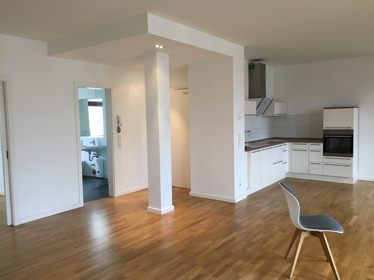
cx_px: 187
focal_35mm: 29
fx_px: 313
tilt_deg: -4.6
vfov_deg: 48.2
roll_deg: +1.3
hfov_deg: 61.7
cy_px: 140
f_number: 2.2
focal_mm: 4.15
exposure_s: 1/33
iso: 32
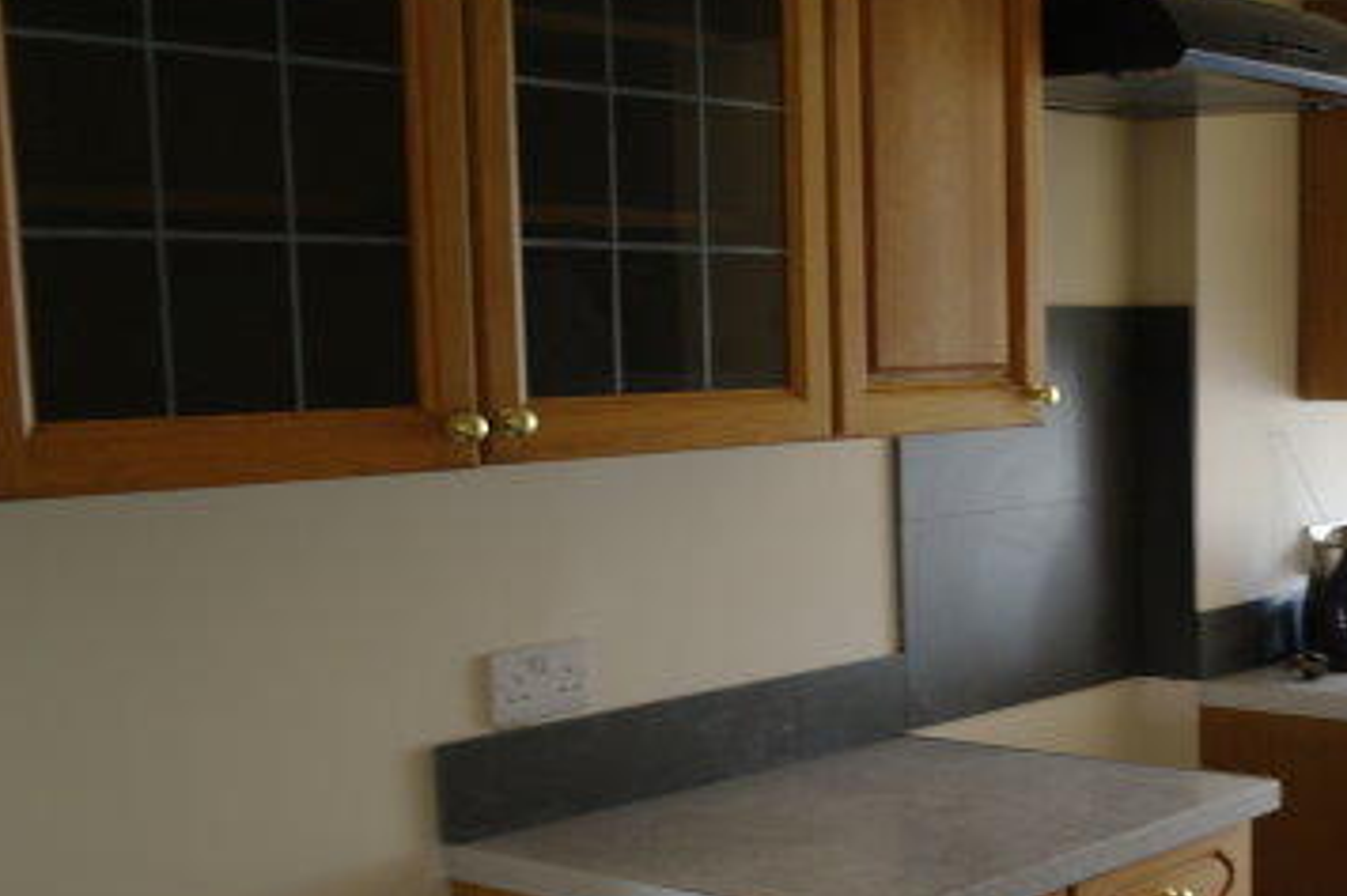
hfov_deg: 34.5
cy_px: 718
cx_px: 1086
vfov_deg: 23.8
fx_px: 2094
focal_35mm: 56
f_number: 3.8
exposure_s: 1/40
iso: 320
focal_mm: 19
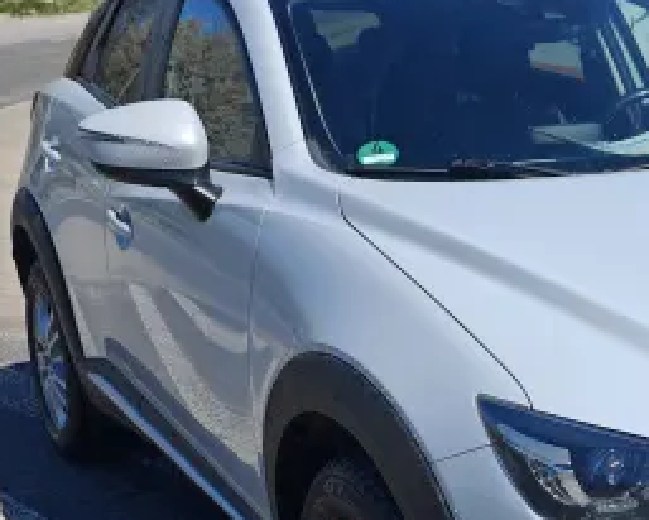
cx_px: 717
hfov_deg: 25.8
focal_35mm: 68
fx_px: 1307
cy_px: 396
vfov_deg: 22.3
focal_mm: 8.72
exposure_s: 1/1672
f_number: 2
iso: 50
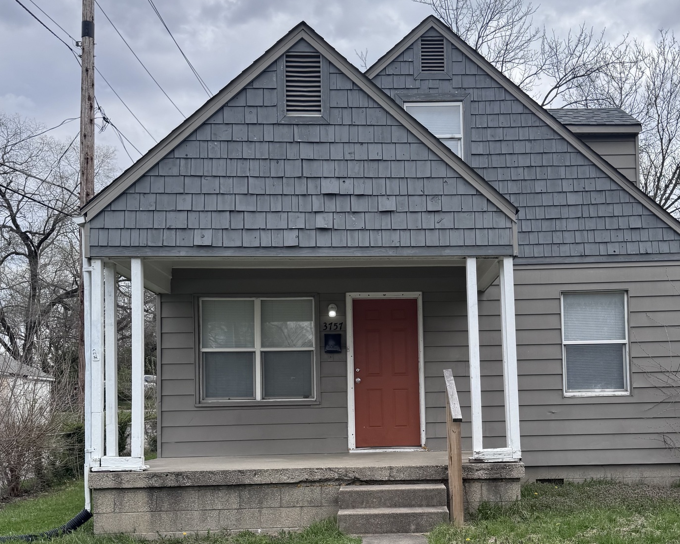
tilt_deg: +1.4
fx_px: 785
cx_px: 411
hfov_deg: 46.6
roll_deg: +1.6
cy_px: 383
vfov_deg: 37.6
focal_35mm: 39
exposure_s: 1/4049
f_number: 1.78
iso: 80
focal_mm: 6.76
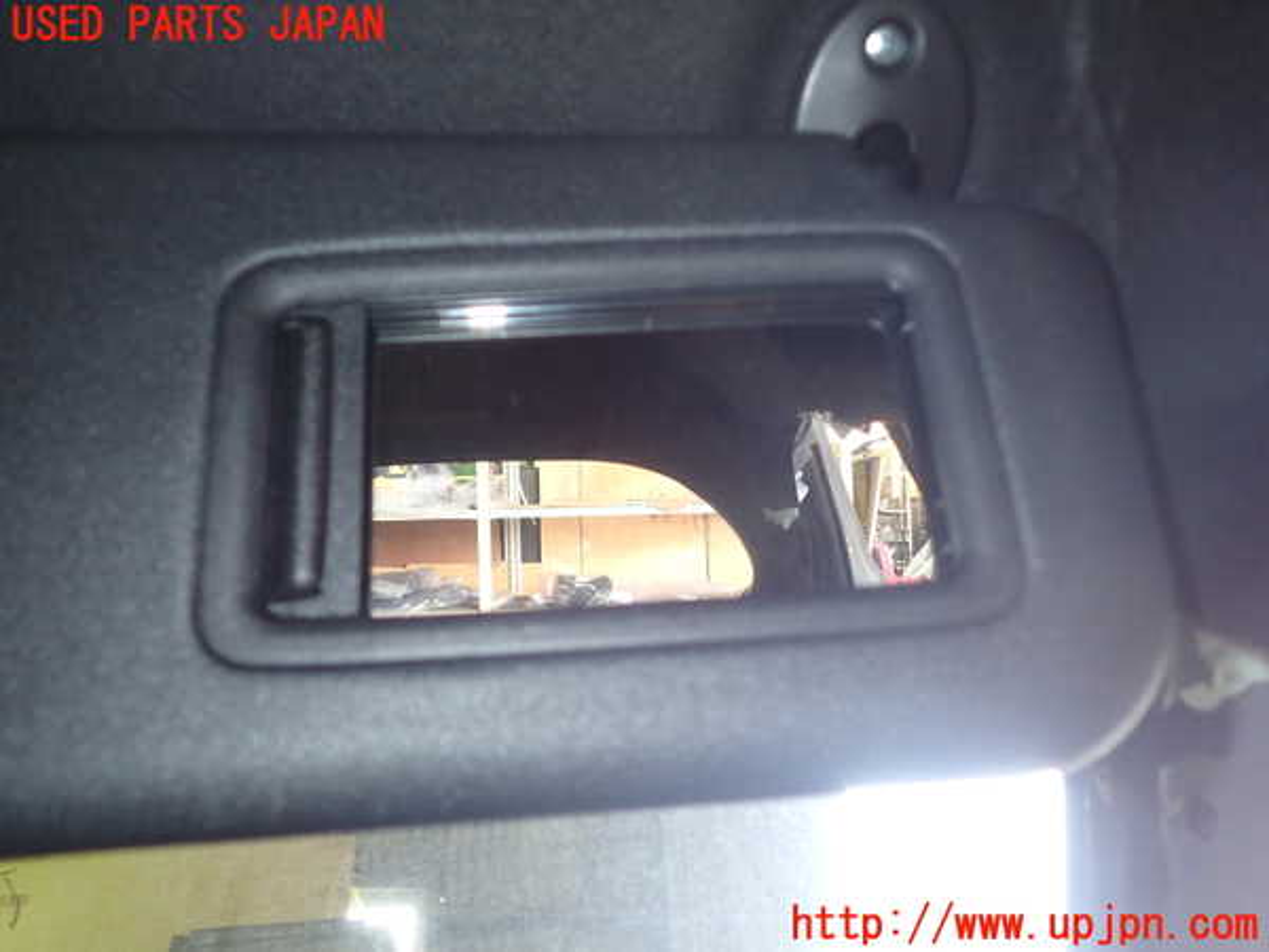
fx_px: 1026
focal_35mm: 28
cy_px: 476
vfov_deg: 49.7
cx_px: 634
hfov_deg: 63.4
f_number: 2.2
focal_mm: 5.05
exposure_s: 1/30
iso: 200
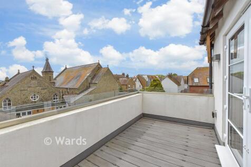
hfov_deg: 100.4
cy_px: 84
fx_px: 105
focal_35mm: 15
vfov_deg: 77.3
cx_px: 126
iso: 160
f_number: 6.3
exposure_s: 1/400
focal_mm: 10
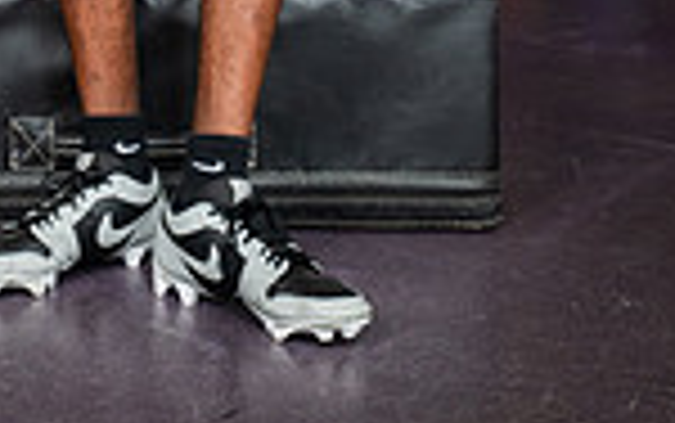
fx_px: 2246
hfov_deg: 17.0
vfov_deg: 9.6
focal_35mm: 122
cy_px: -558
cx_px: 153
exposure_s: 1/250
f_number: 5.6
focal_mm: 40
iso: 500
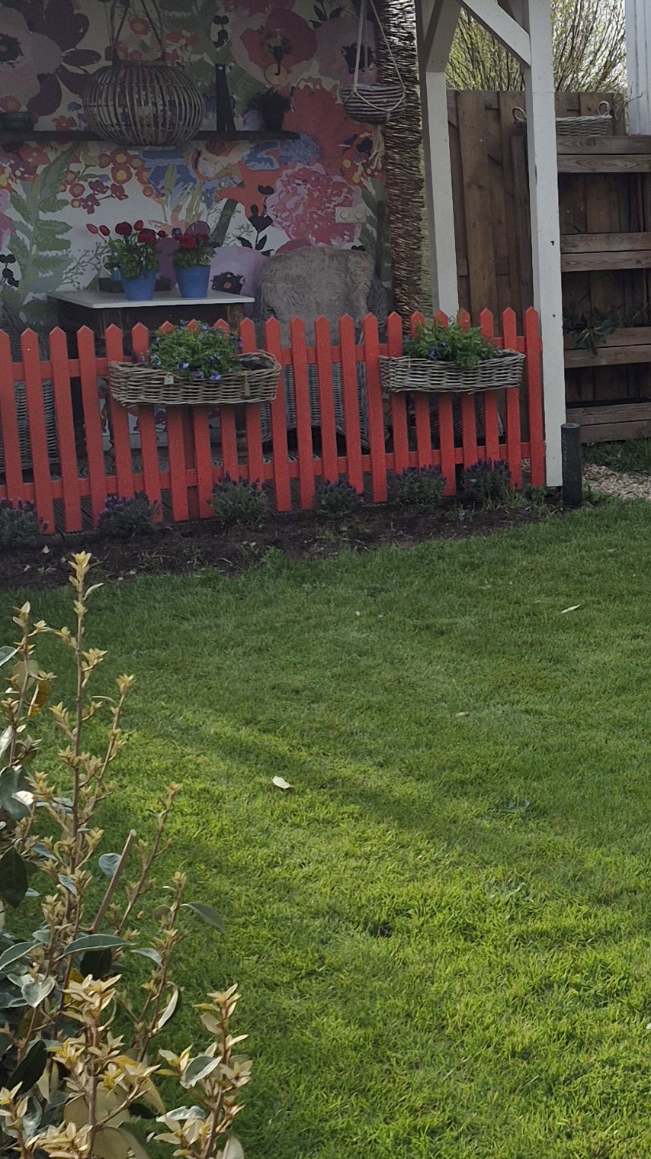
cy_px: 503
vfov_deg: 31.9
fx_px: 2026
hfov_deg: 16.3
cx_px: 1032
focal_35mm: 66
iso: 25
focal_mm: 5.4
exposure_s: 1/1836
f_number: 1.8
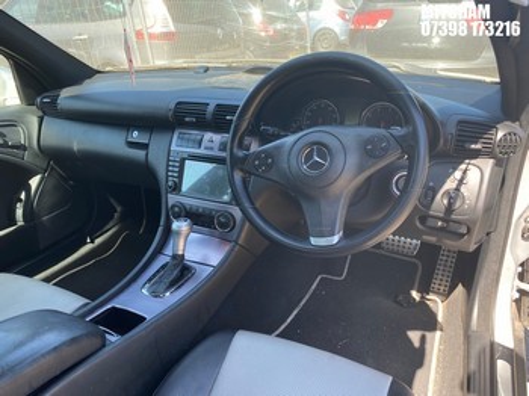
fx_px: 397
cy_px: 198
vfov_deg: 53.0
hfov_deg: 67.3
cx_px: 264
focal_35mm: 26
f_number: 1.8
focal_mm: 4.25
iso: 32
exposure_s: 1/122
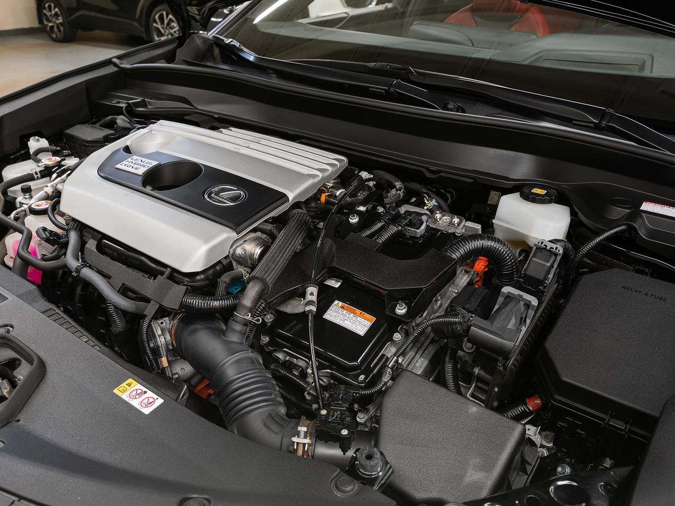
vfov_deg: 48.8
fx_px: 557
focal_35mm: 29
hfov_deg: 62.3
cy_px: 278
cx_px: 309
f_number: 7.1
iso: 100
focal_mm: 24
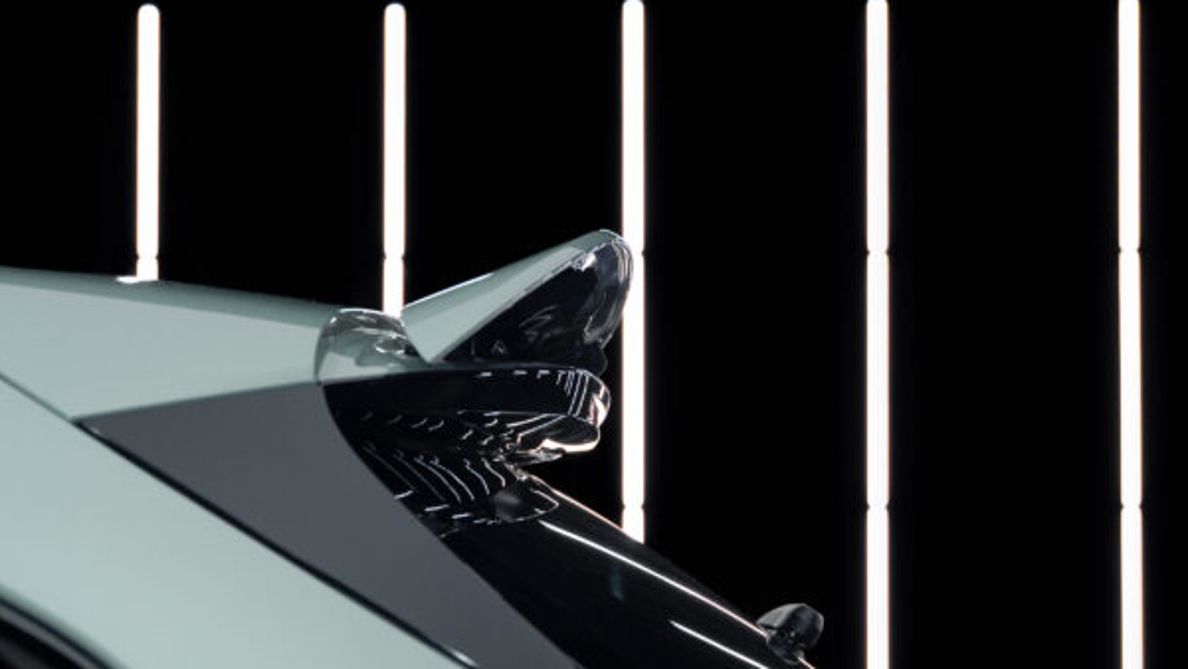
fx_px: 1859
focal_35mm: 59
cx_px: 550
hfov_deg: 35.4
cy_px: 539
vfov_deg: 20.2
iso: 800
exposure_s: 1/80
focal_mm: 33
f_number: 2.8
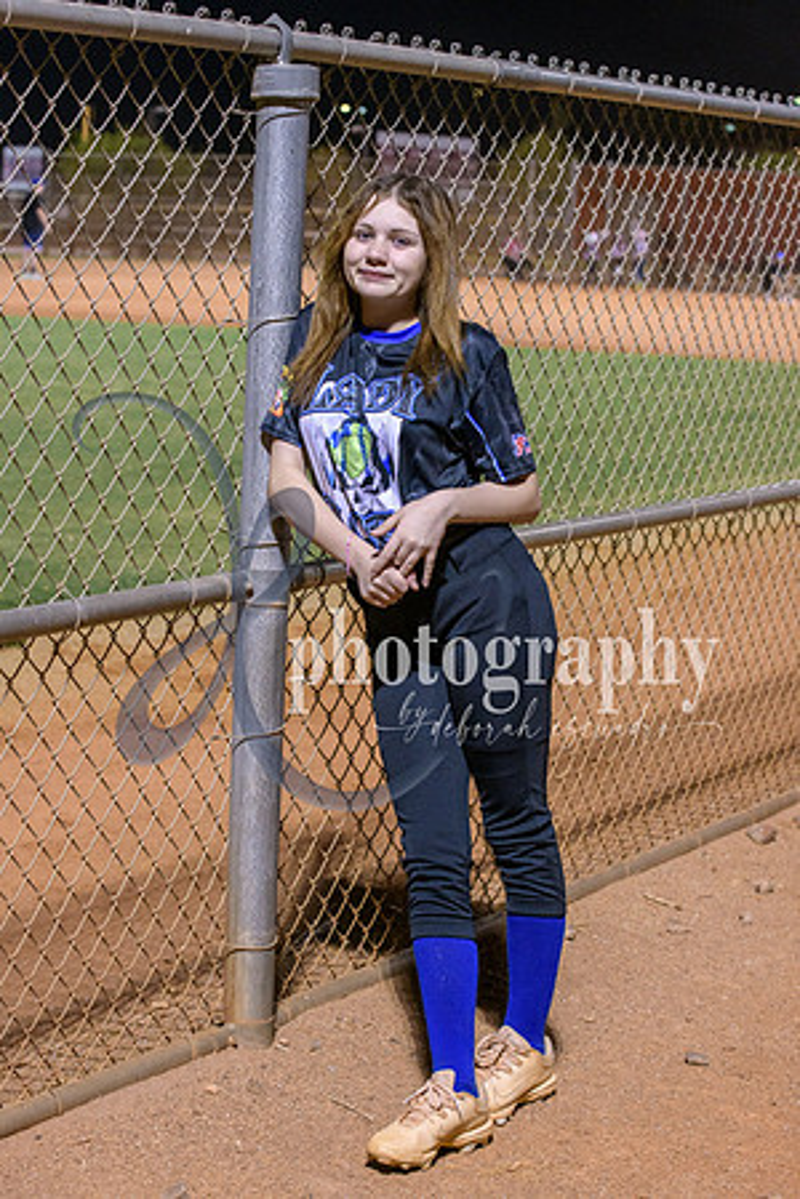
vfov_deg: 28.8
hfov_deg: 19.5
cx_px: 400
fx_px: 2333
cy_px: 600
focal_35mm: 70
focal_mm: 70
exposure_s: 1/250
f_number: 5
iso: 4000
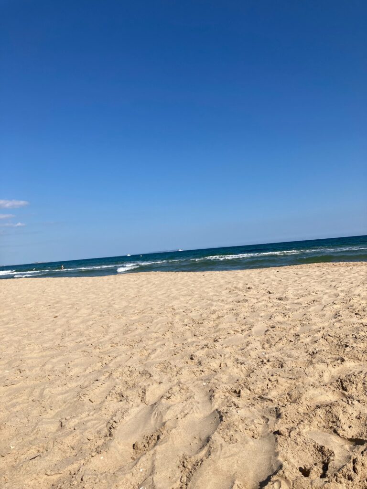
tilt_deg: +2.4
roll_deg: +3.8
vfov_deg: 63.4
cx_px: 184
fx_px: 396
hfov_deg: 49.7
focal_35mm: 28
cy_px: 244
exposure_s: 1/4000
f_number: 1.8
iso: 25
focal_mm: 3.99
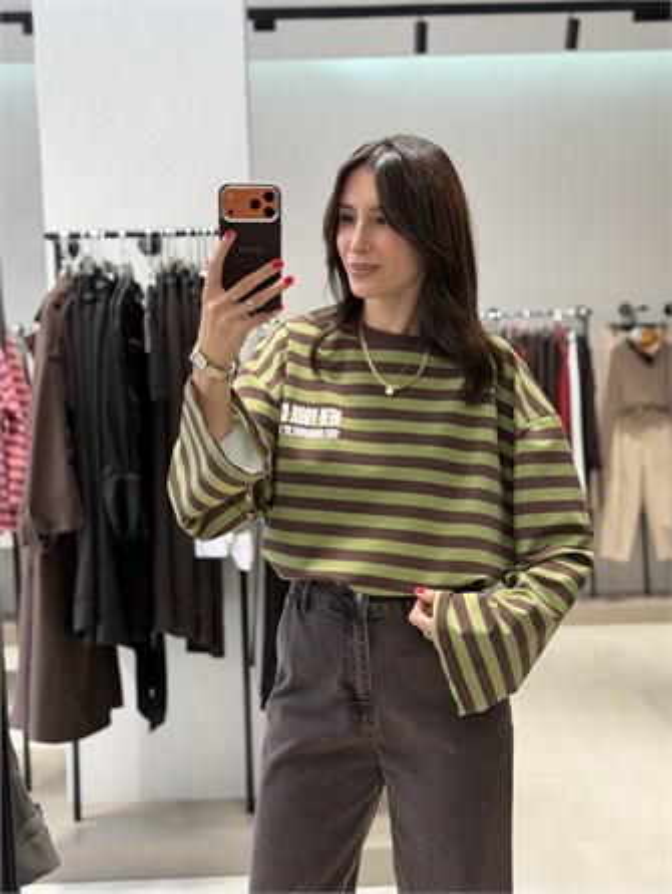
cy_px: 447
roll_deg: +0.7
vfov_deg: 39.6
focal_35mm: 48
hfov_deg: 30.3
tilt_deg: -17.8
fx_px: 1241
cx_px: 336
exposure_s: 1/100
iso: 80
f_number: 1.78
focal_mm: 6.76
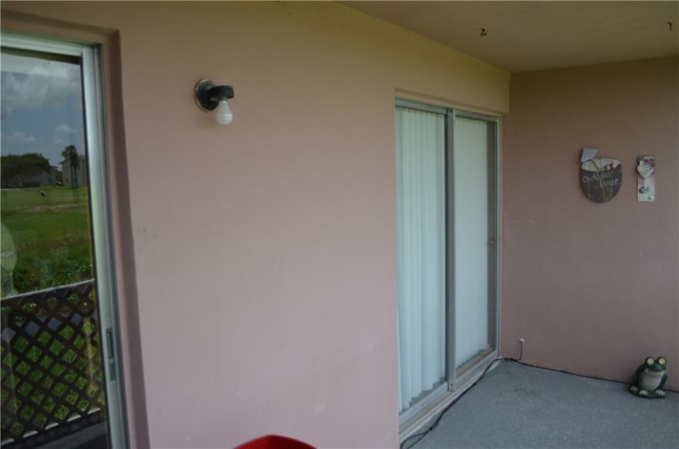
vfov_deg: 43.4
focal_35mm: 30
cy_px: 224
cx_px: 340
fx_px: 564
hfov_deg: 62.1
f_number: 4
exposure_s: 1/1000
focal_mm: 20
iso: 500
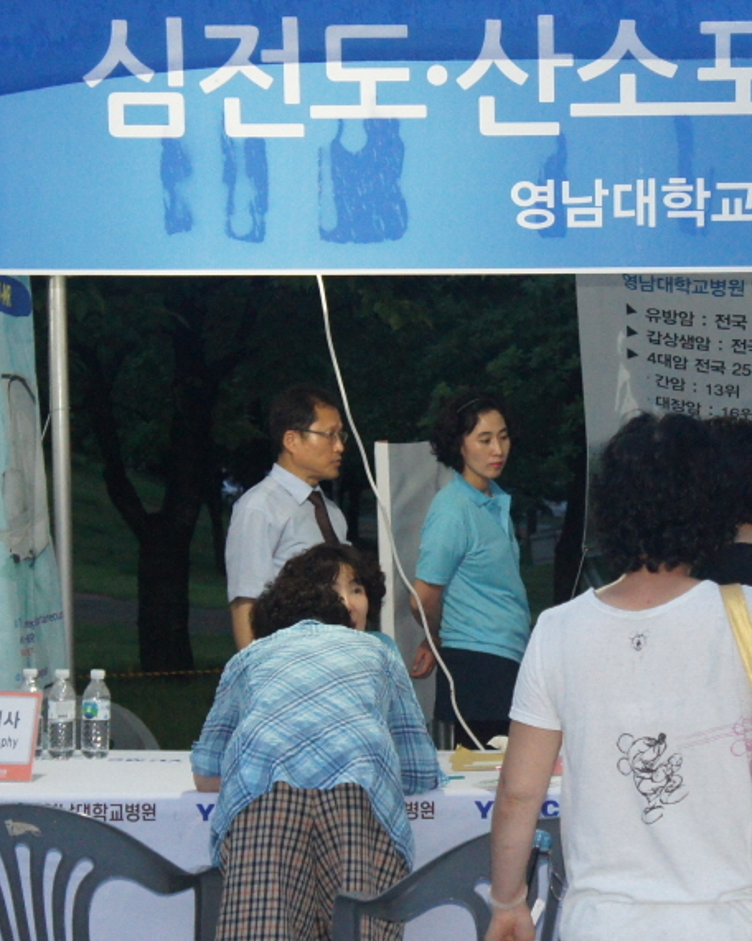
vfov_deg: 19.0
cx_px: 572
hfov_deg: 15.2
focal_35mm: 101
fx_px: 2813
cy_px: 567
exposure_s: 1/60
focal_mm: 32
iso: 1600
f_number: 4.5
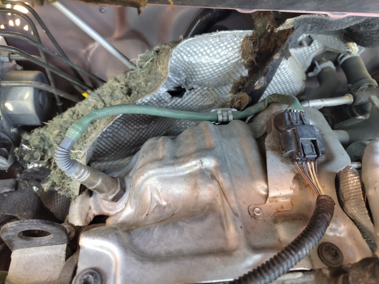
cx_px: 190
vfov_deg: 56.8
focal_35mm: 24
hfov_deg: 71.6
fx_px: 263
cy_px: 142
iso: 162
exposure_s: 1/50
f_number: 1.88
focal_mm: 5.59
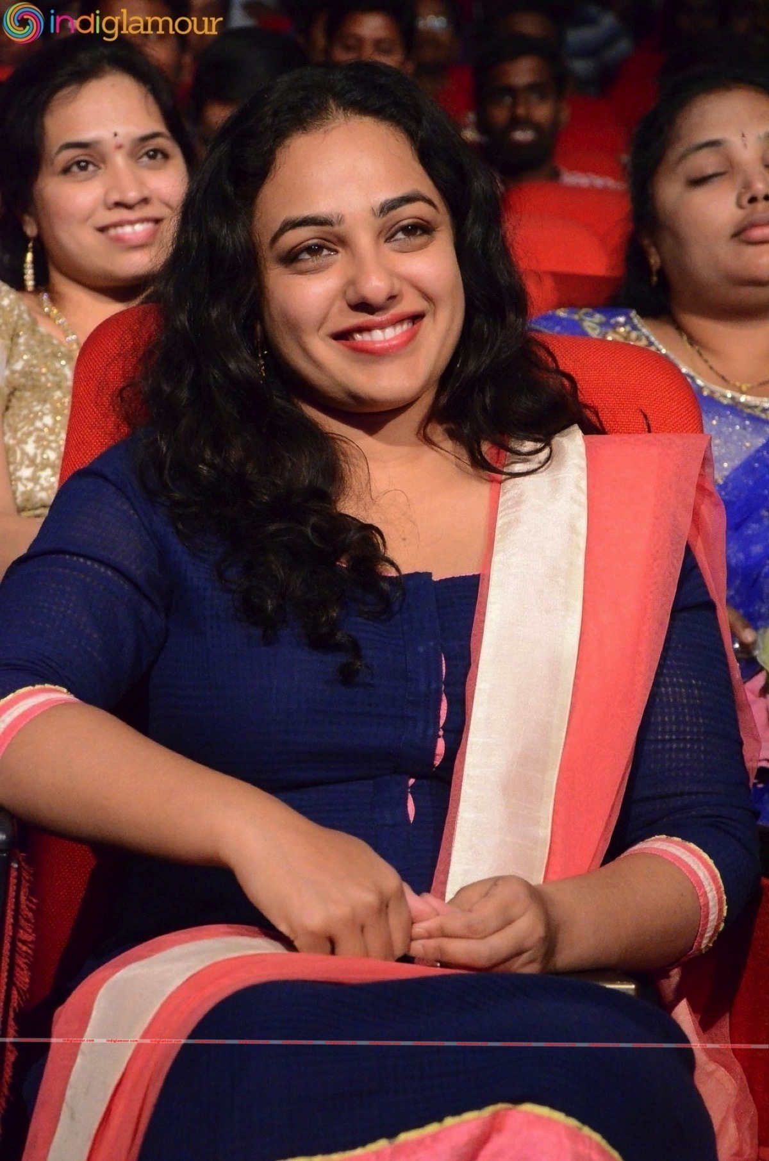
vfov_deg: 17.1
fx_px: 3861
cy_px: 580
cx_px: 384
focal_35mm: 120
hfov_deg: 11.4
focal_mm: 80
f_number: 5.6
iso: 8000
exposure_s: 1/125
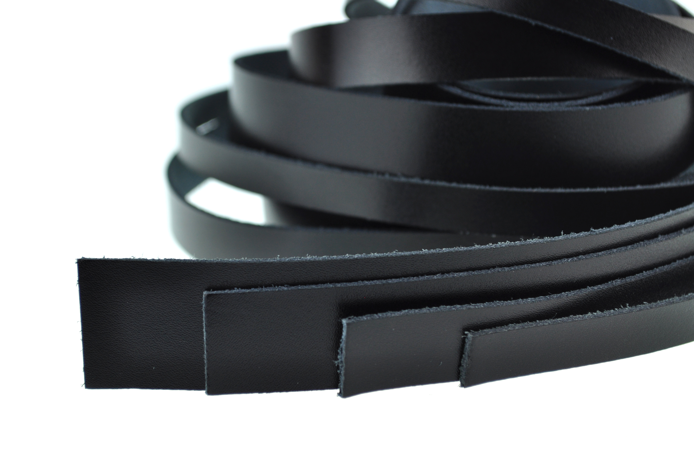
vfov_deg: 16.5
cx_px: 347
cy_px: 230
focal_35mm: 82
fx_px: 1588
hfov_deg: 24.6
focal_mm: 55
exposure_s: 1/60
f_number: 8
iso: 200
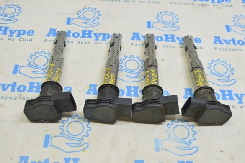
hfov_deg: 42.4
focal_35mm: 46
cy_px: 82
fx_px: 316
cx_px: 122
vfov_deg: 28.9
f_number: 5.6
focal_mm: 31
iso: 400
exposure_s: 1/20
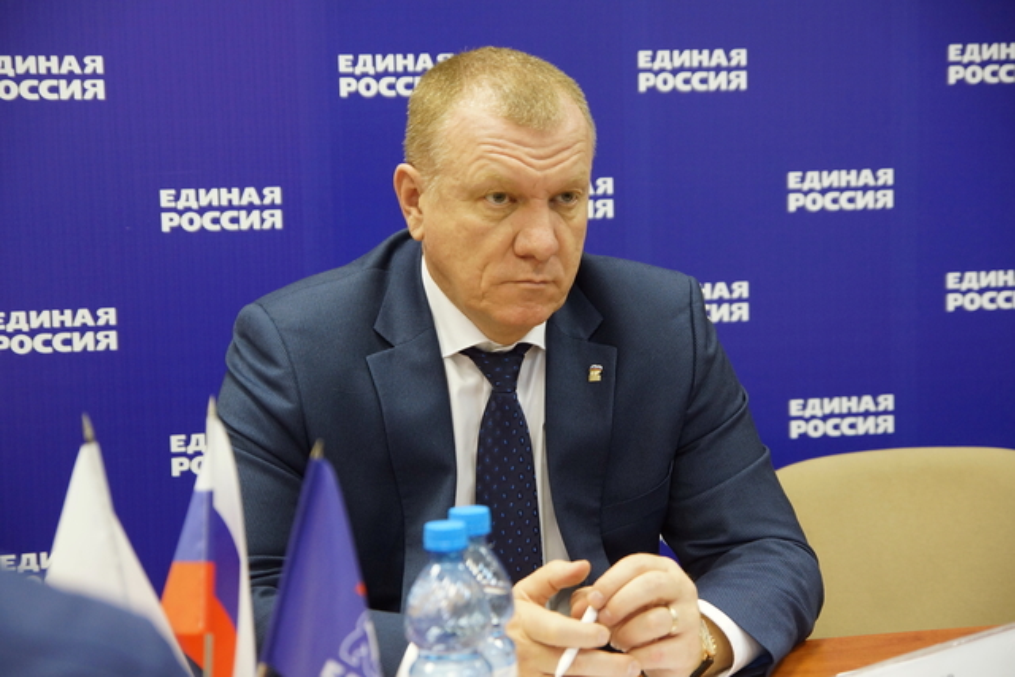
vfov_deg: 18.2
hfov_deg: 27.0
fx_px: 2115
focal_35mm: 75
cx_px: 508
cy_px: 338
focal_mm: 50
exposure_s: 1/60
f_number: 3.2
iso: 640
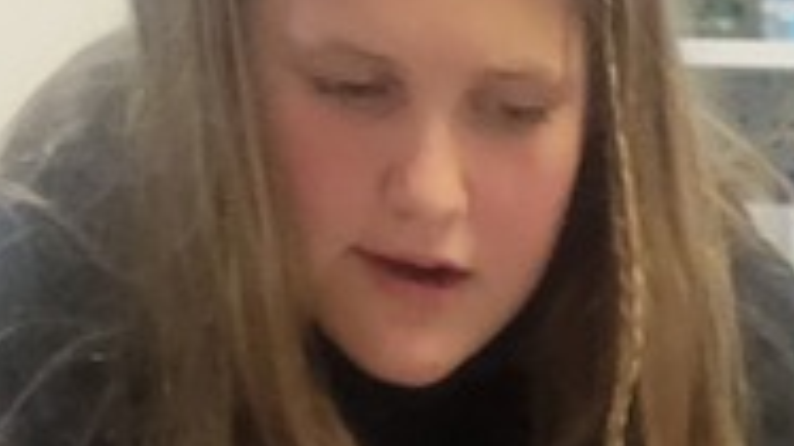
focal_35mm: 155
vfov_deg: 6.2
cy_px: 1890
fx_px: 3262
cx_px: 1469
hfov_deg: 12.6
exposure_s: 1/40
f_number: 1.8
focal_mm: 5.4
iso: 250
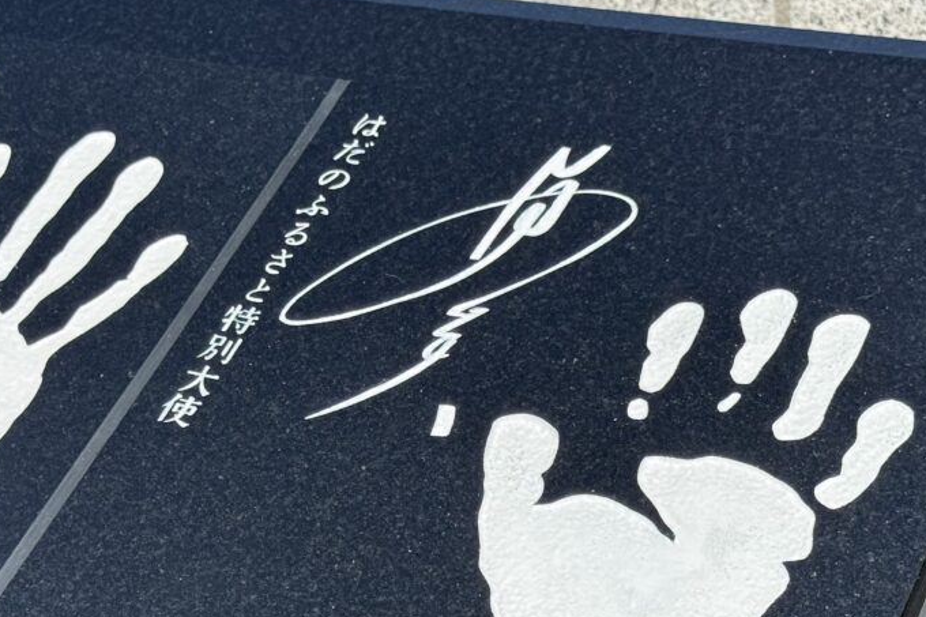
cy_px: 405
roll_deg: +8.2
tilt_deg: -31.8
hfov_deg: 21.6
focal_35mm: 94
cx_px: 354
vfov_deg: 14.5
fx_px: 2417
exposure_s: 1/5587
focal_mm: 6.76
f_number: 1.78
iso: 80
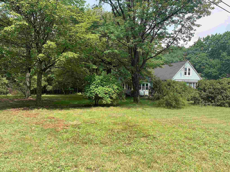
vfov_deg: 53.1
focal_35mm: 26
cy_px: 86
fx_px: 173
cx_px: 115
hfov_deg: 67.3
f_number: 1.8
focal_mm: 4.25
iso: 25
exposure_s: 1/879
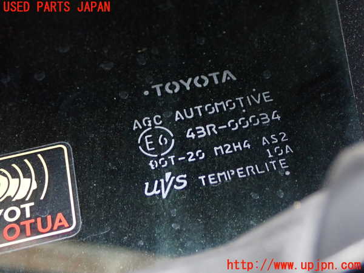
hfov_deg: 35.5
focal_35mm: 54
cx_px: 182
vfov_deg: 27.0
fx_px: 568
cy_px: 136
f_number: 10
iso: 800
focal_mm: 9.65
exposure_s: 1/50
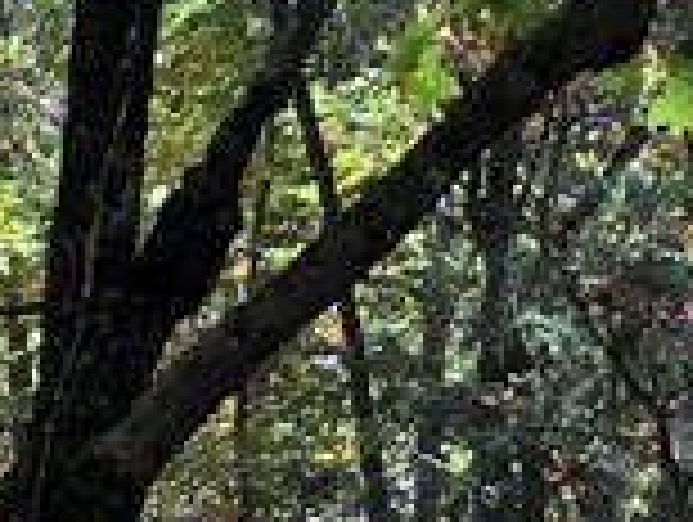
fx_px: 3729
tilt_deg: -7.7
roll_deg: +3.4
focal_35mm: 186
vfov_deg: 7.5
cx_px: -842
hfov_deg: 9.6
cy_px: 1233
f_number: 1.8
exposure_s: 1/120
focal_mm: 3.99
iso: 32
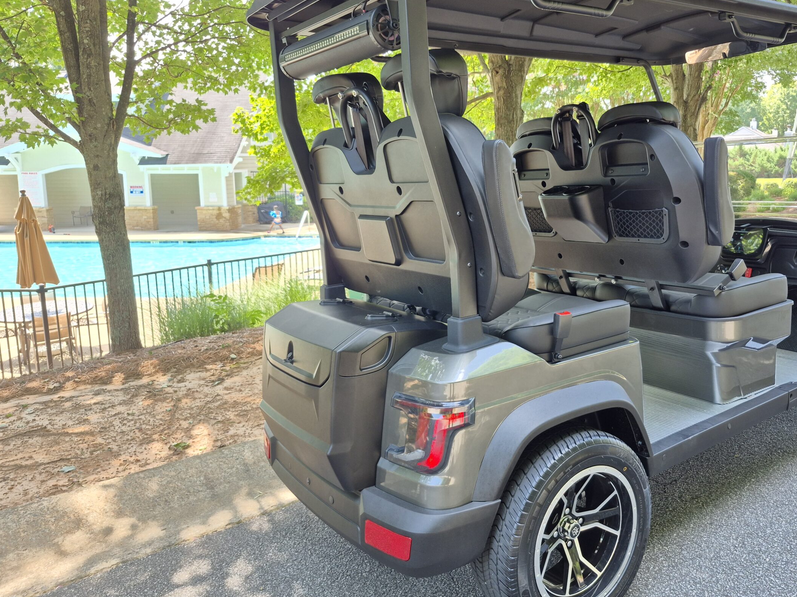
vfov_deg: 49.6
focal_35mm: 28
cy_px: 258
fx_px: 645
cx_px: 478
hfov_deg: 62.9
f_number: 1.8
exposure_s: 1/180
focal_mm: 5.4
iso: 32
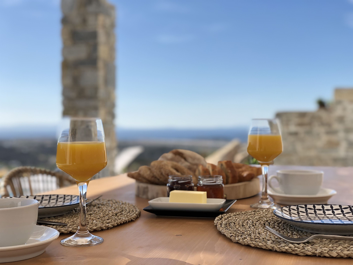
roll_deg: +0.5
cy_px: 132
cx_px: 176
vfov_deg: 28.0
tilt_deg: -2.0
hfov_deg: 36.8
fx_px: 530
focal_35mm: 52
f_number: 2.4
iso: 16
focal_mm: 6
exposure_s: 1/607
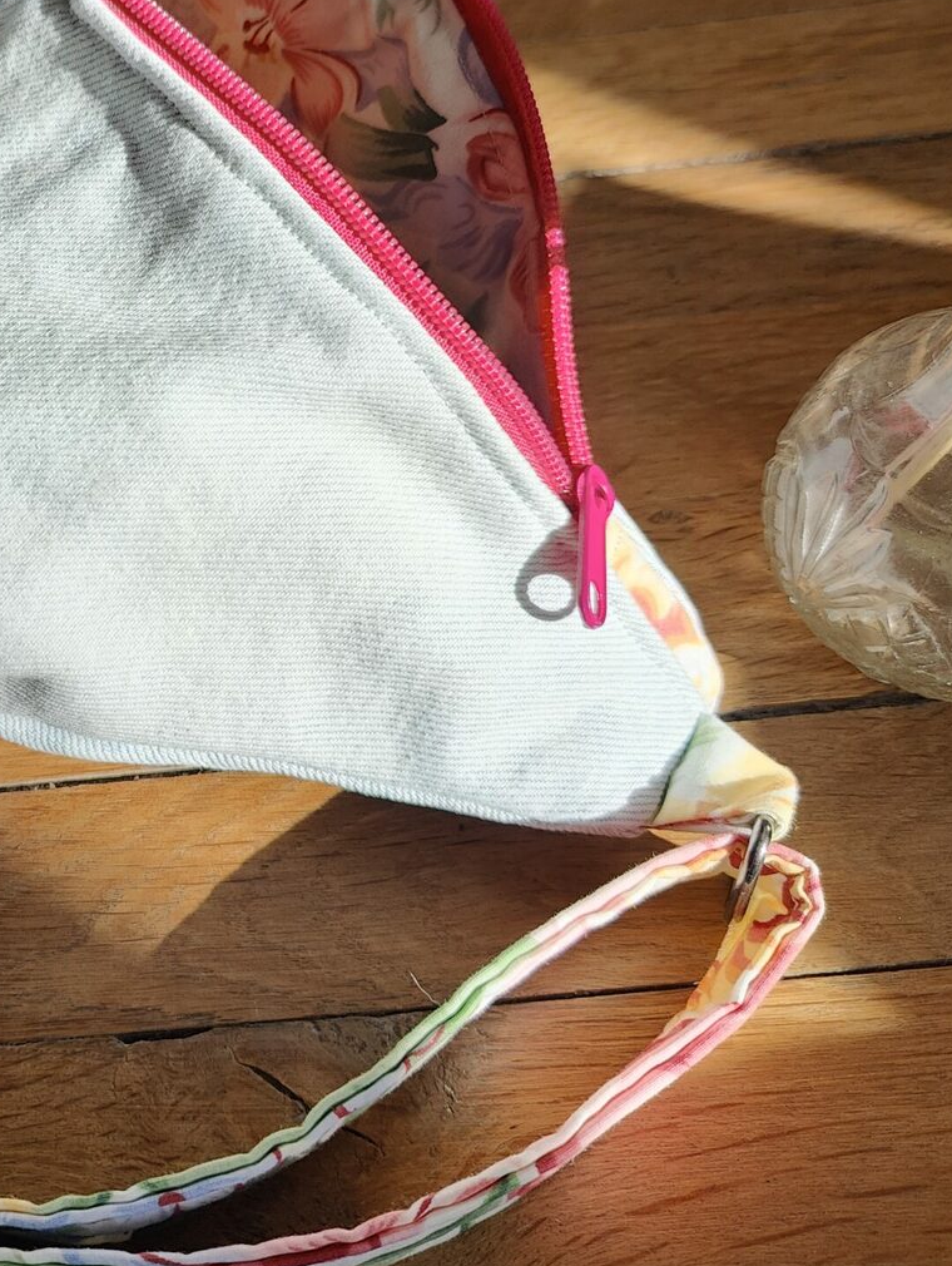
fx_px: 1500
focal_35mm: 41
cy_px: 475
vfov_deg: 45.3
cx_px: 150
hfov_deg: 33.8
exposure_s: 1/758
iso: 50
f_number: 1.8
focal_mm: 6.06
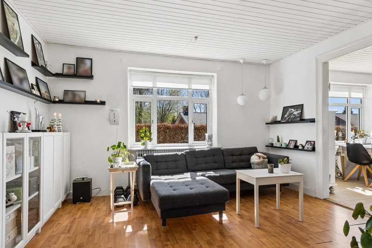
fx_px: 232
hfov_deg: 77.3
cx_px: 186
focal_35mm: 22
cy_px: 124
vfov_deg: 56.1
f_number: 8
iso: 200
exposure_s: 1/13
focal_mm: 15
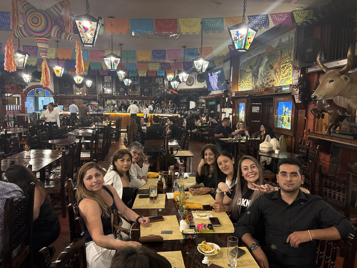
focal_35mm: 26
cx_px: 178
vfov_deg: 53.1
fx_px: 268
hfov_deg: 67.3
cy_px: 134
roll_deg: -1.1
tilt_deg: -6.4
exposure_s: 1/30
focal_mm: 5.96
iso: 640
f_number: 1.6
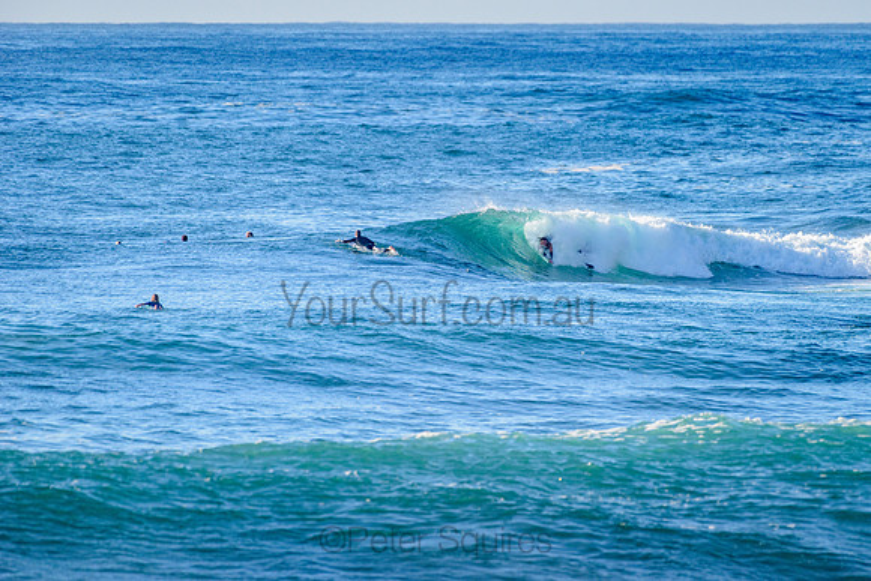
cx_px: 534
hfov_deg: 3.4
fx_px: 14839
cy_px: 248
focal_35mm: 613
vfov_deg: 2.2
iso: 360
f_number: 5.6
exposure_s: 1/2000
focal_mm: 500
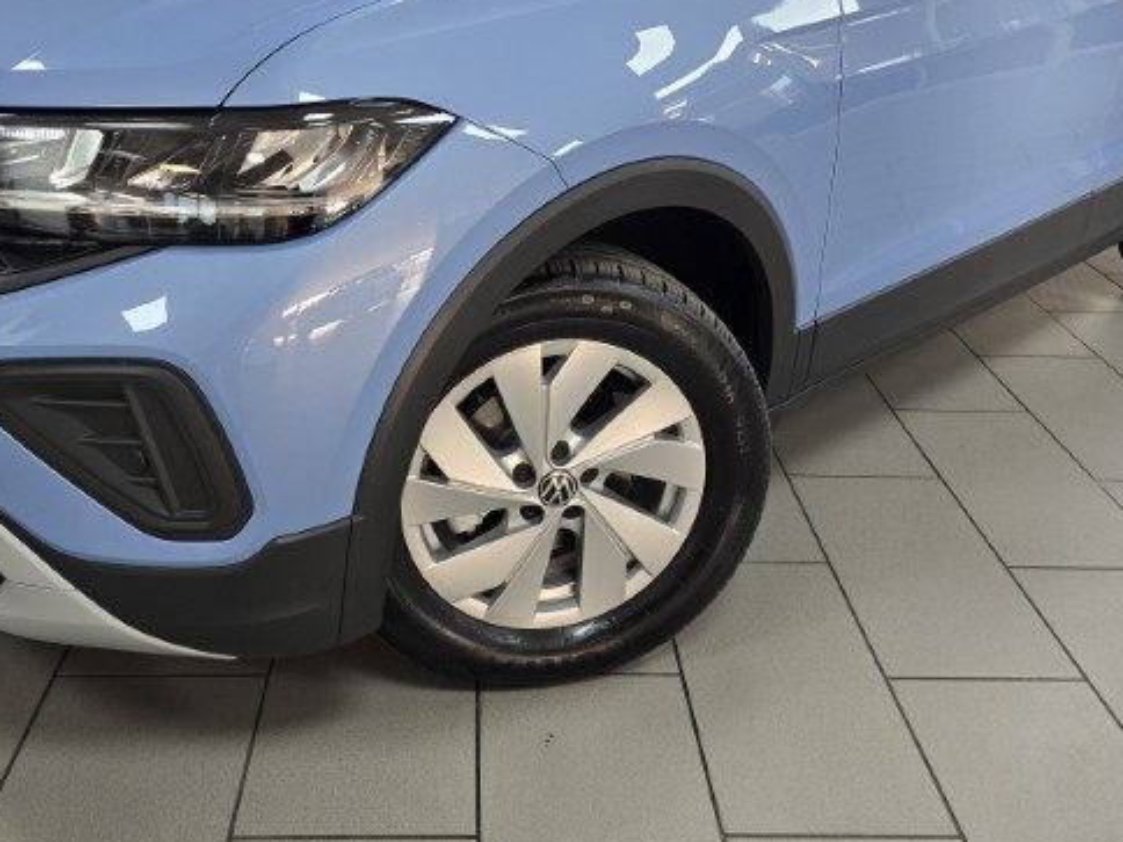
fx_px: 1233
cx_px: 510
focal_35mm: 38
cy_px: 234
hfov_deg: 48.9
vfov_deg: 37.0
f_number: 1.7
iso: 100
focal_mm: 6.3
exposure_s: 1/100
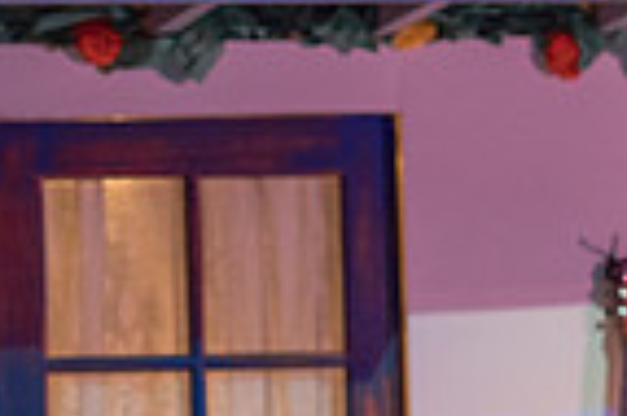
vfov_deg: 2.8
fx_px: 8611
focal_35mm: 495
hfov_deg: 4.1
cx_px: 1062
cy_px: 630
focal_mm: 112
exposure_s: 1/250
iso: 900
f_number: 2.8
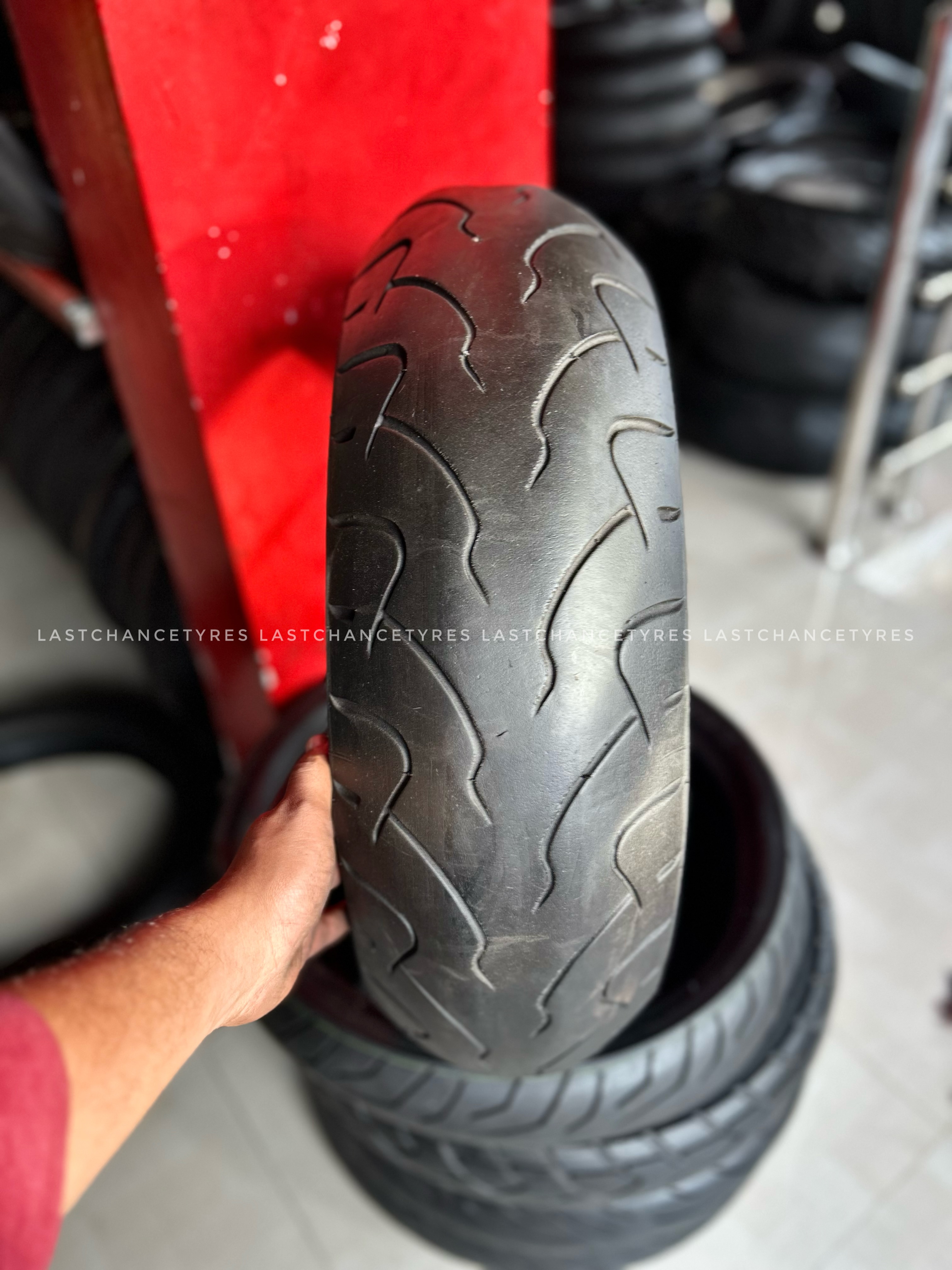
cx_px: 476
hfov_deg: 53.1
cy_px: 635
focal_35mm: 26
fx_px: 953
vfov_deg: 67.3
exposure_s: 1/121
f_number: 1.5
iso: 125
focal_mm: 5.7
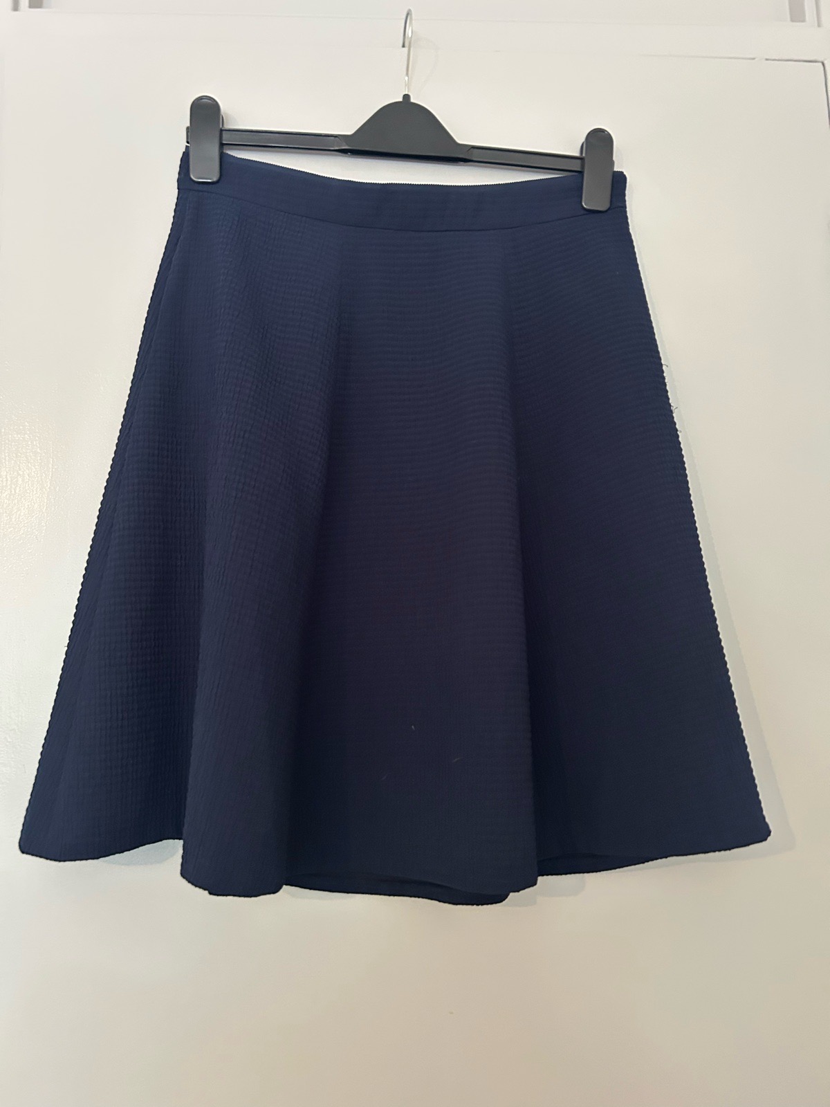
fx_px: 831
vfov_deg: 67.3
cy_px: 554
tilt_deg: +6.6
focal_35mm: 26
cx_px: 415
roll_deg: +3.2
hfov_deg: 53.1
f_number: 1.5
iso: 500
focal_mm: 5.7
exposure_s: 1/40
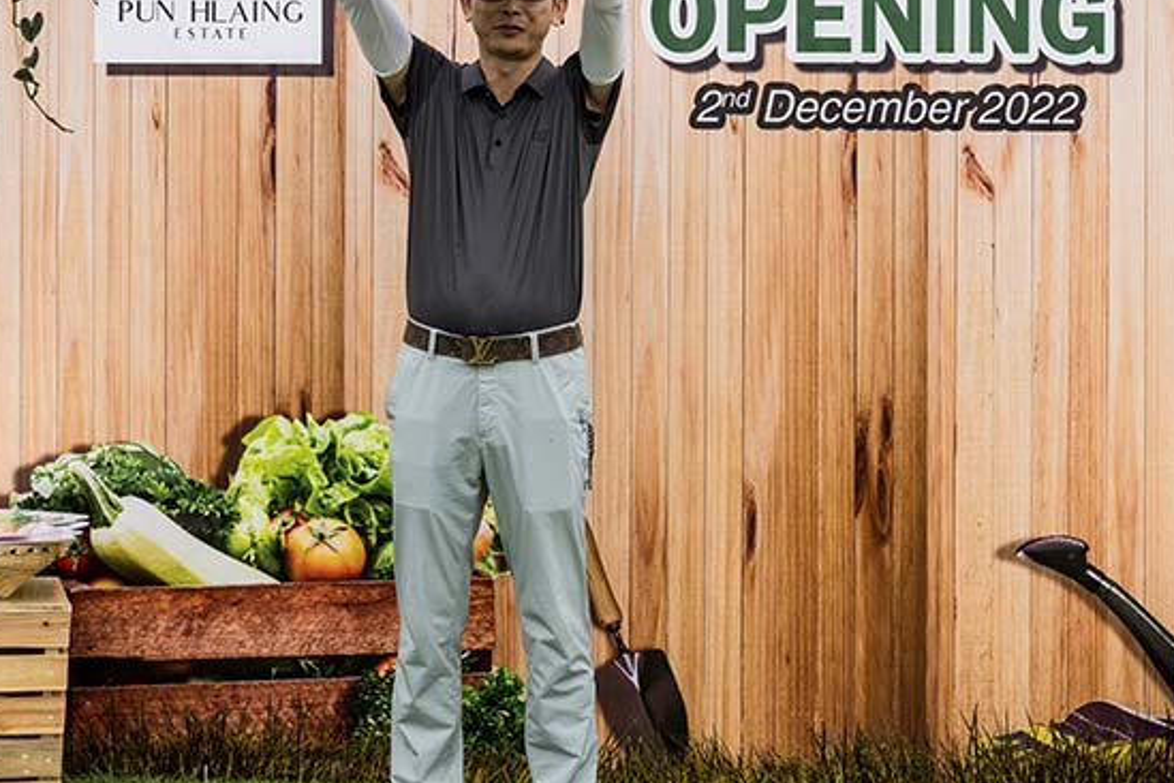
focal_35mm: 70
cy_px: 274
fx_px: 2283
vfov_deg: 19.4
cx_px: 704
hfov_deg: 28.8
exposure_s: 1/250
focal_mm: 40
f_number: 6.3
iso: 220
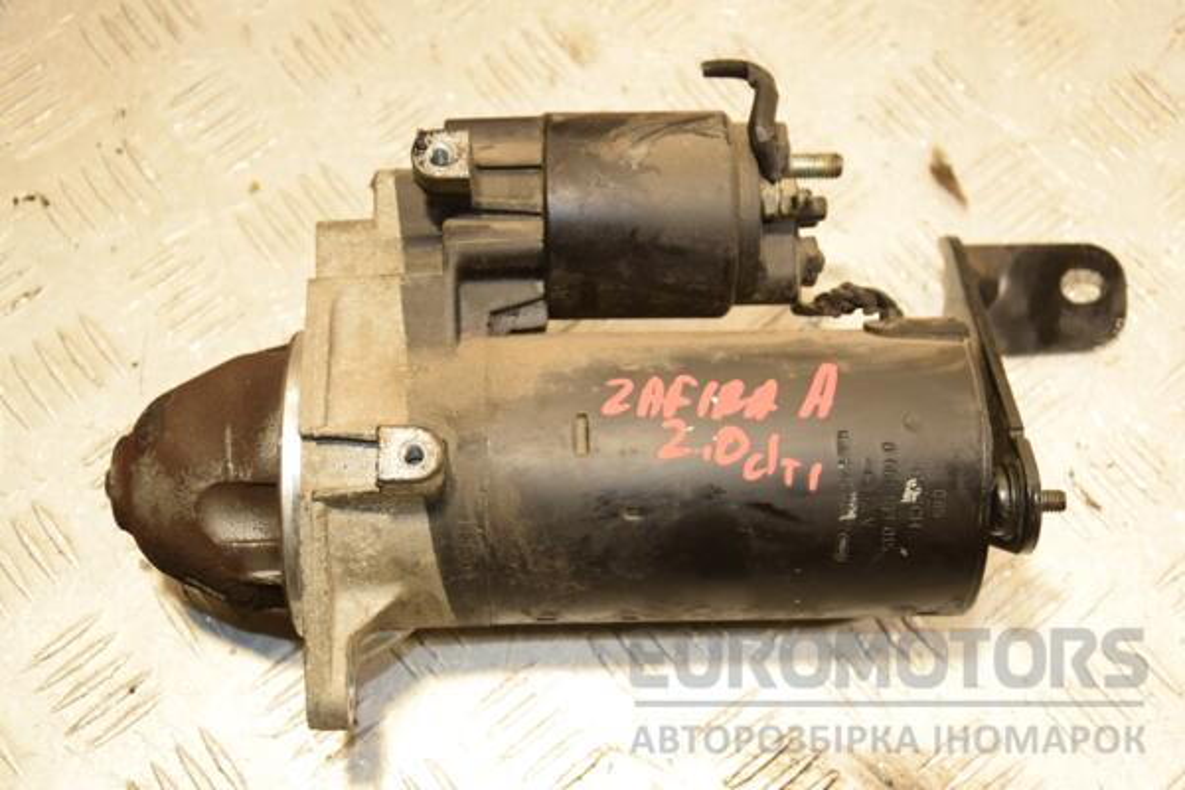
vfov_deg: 23.8
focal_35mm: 57
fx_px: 1876
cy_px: 395
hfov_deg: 35.1
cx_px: 592
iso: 800
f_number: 5
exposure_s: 1/200
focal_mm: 38
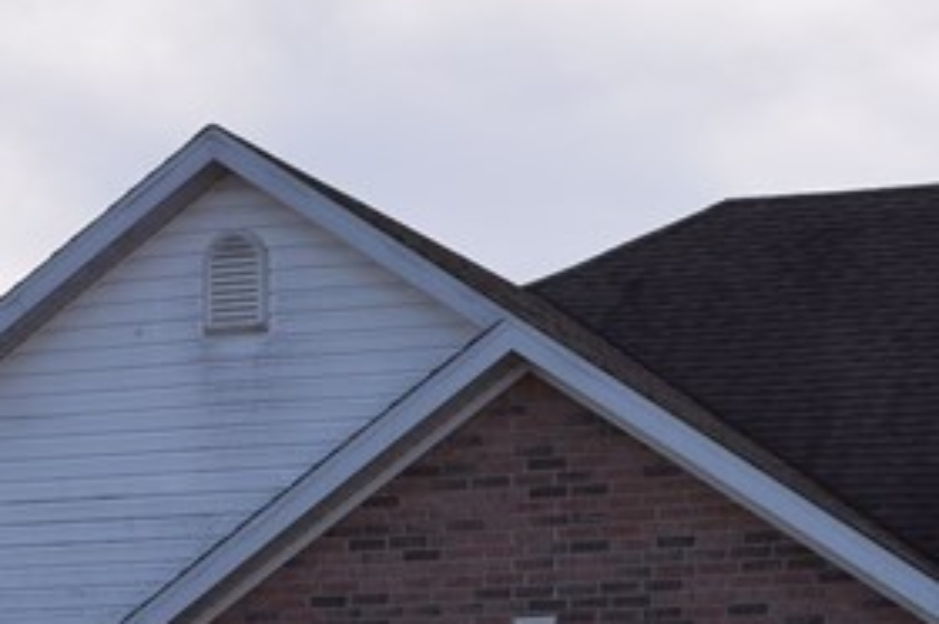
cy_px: 936
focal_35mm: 128
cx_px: 771
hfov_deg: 15.9
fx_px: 3335
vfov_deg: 10.3
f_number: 9
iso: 100
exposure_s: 1/200
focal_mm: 22
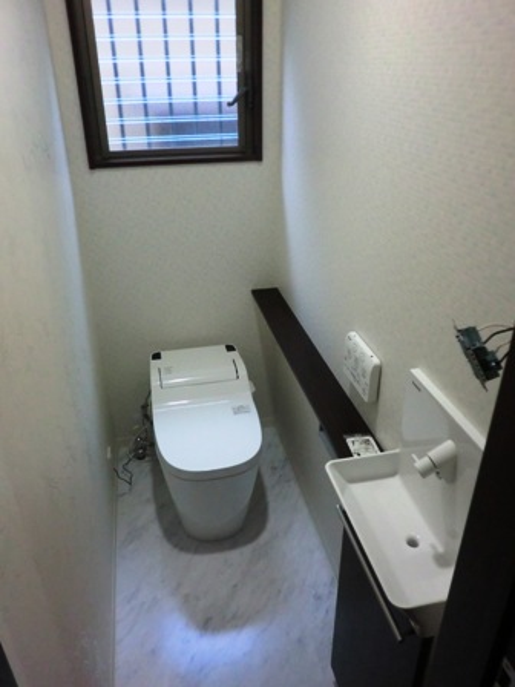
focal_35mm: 26
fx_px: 516
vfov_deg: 67.3
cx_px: 258
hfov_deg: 53.1
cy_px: 344
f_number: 2.8
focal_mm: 4.7
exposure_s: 1/60
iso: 320
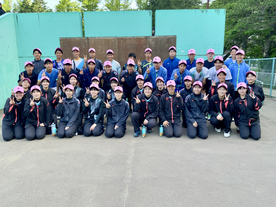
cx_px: 138
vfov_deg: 48.2
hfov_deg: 61.7
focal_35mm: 29
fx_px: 231
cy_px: 104
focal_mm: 3
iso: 16
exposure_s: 1/122
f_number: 1.8
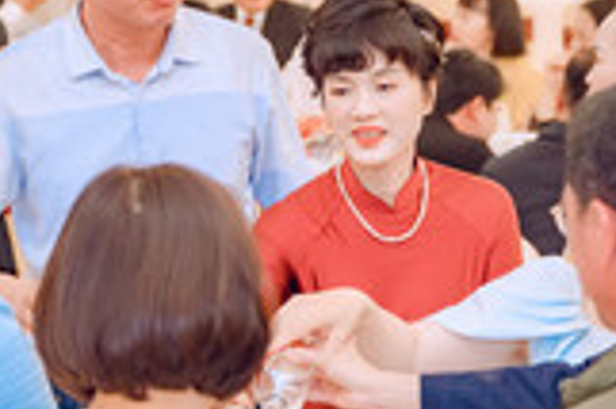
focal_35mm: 149
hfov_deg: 13.8
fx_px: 2547
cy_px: 304
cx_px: 329
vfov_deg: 9.2
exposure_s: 1/160
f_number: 2.8
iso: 800
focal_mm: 48
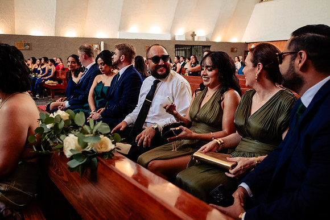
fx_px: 321
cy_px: 110
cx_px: 165
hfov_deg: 54.4
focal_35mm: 35
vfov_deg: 37.9
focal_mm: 35
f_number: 4.5
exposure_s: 1/125
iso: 1600
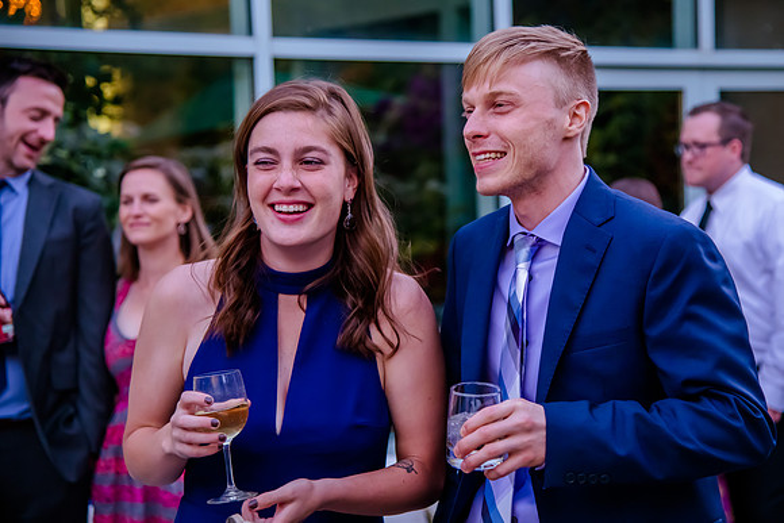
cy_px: 227
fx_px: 1732
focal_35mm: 80
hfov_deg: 25.5
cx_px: 441
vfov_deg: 17.2
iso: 3200
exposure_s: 1/640
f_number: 4
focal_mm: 70
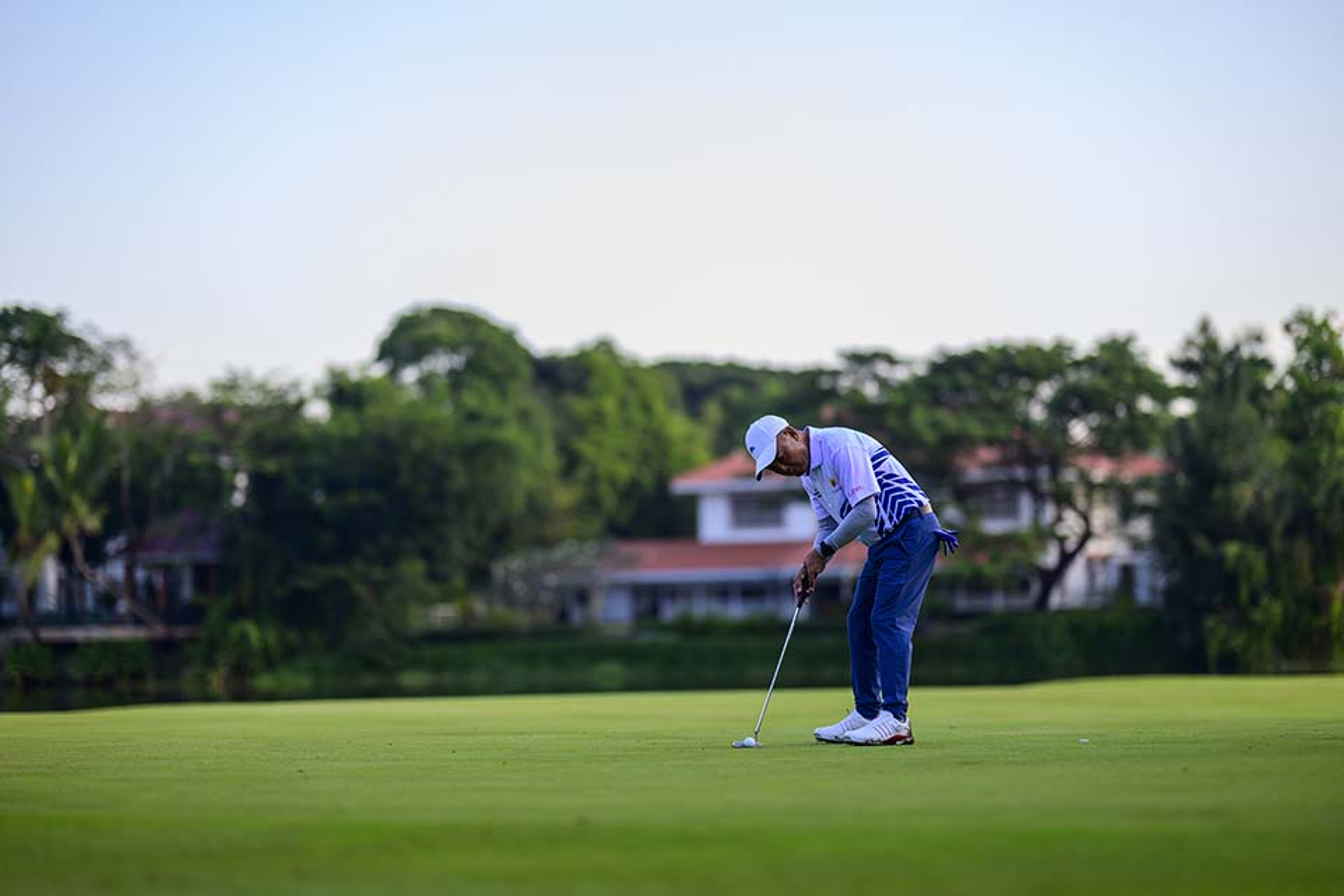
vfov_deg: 16.1
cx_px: 672
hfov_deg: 23.9
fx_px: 3173
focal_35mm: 85
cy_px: 448
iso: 400
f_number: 1.2
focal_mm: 85
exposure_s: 1/4000
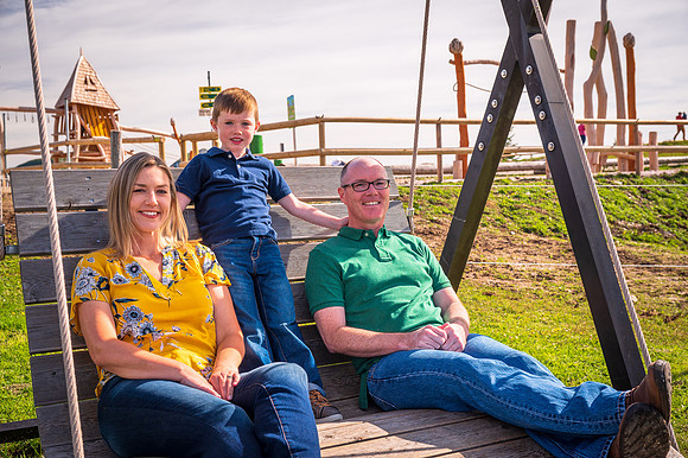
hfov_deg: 47.4
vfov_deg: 32.6
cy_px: 229
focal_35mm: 41
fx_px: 783
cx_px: 344
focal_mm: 41
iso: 100
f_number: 7.1
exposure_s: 1/200
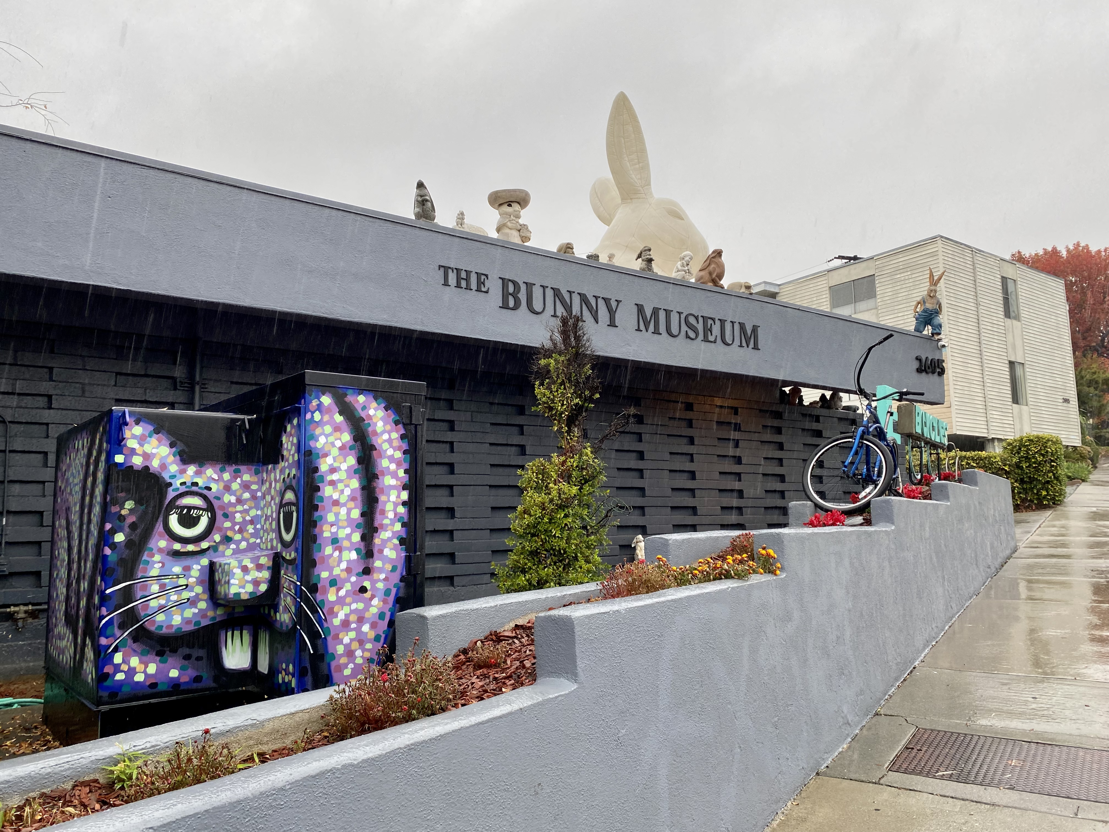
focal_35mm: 26
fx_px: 833
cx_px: 554
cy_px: 416
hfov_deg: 67.3
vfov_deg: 53.1
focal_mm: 4.25
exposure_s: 1/121
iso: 32
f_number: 1.8
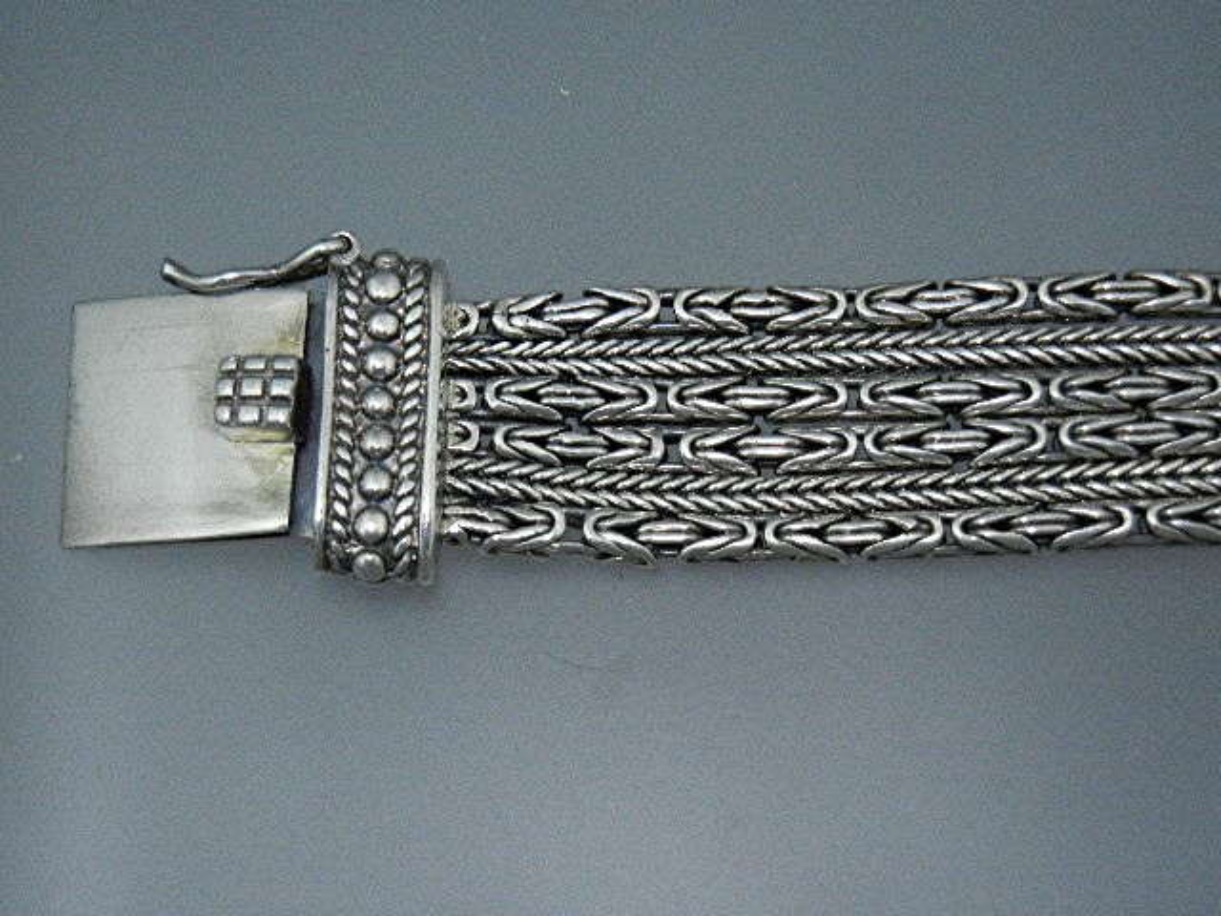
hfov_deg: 22.0
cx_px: 610
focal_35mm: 89
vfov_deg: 16.6
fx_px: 3139
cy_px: 458
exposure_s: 1/30
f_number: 8.8
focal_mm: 16
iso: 800
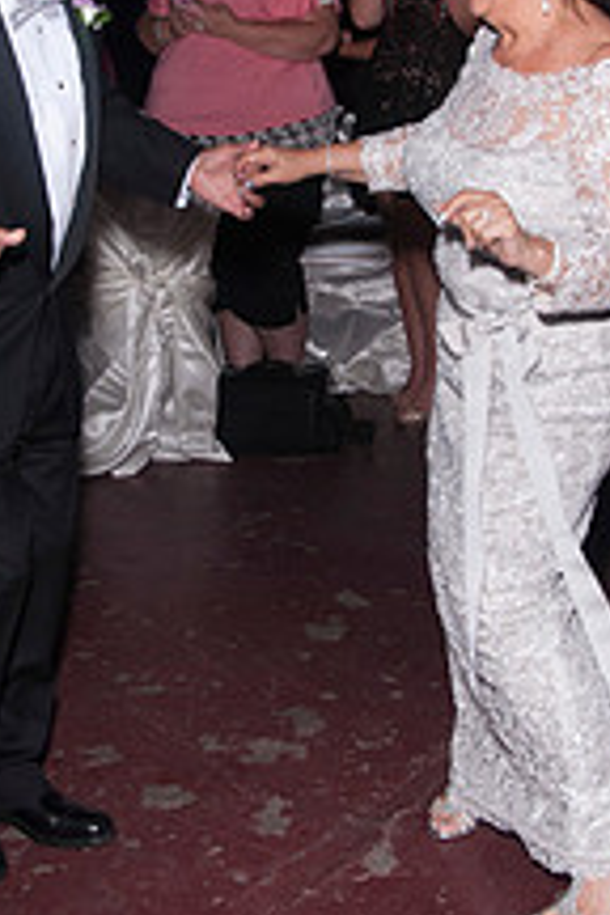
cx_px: 294
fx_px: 1906
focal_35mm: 75
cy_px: 246
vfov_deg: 26.7
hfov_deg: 18.2
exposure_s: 1/60
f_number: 5.6
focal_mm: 24
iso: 400
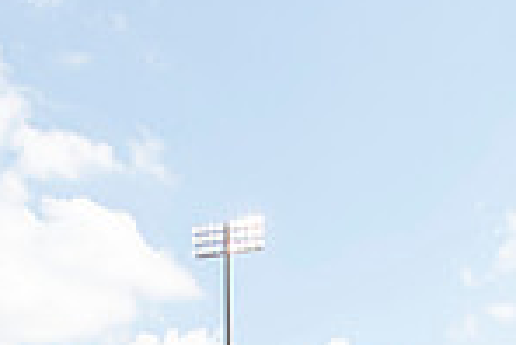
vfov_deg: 13.0
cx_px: 255
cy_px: 653
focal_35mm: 94
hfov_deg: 21.7
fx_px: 1349
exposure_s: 1/500
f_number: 5.6
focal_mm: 24
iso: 200
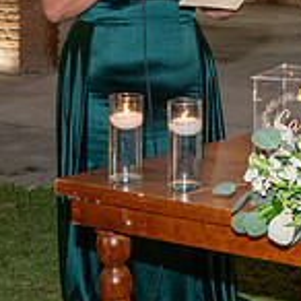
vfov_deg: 14.7
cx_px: 563
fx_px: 1161
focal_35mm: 118
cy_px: 46
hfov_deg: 13.2
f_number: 5
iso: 2500
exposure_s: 1/200
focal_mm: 35
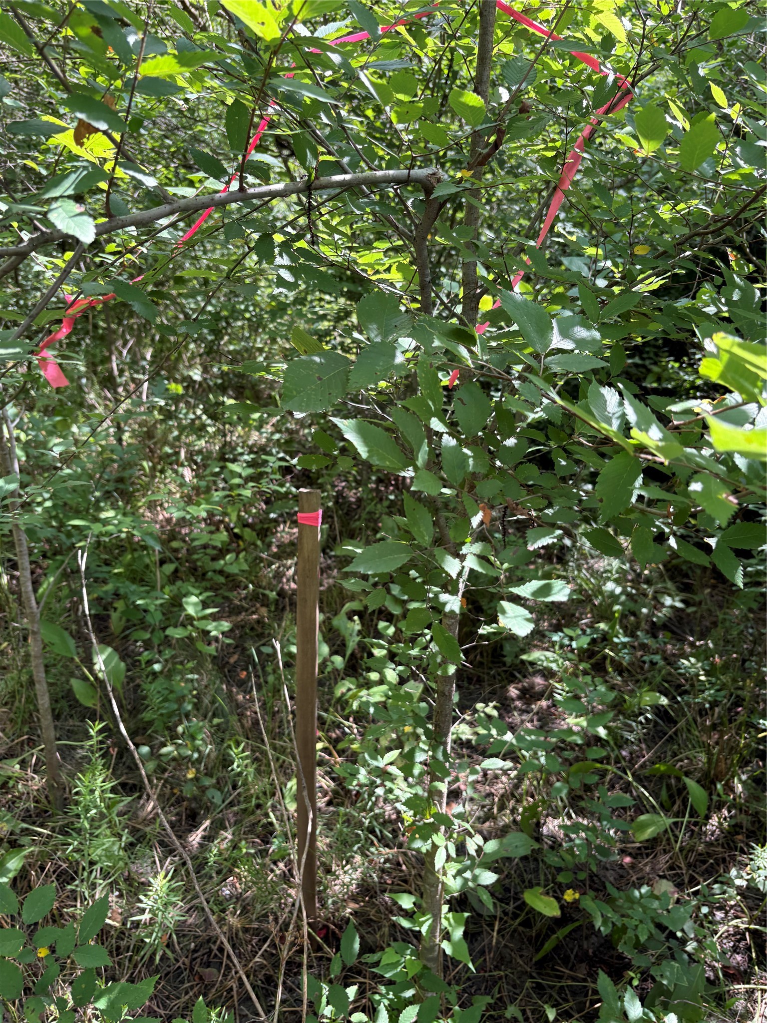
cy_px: 512
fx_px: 768
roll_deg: -1.8
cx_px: 384
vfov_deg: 67.3
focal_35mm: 26
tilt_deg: -22.8
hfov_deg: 53.1
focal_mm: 5.96
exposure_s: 1/228
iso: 40
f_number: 1.6
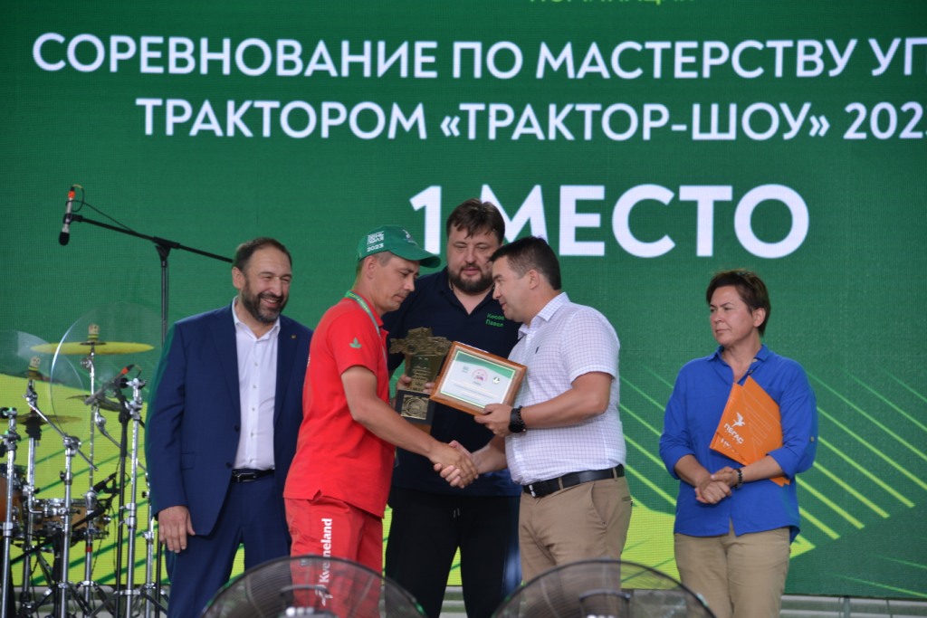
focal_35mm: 170
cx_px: 464
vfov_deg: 8.1
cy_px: 309
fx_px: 4378
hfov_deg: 12.1
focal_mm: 170
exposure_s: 1/160
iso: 220
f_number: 7.1
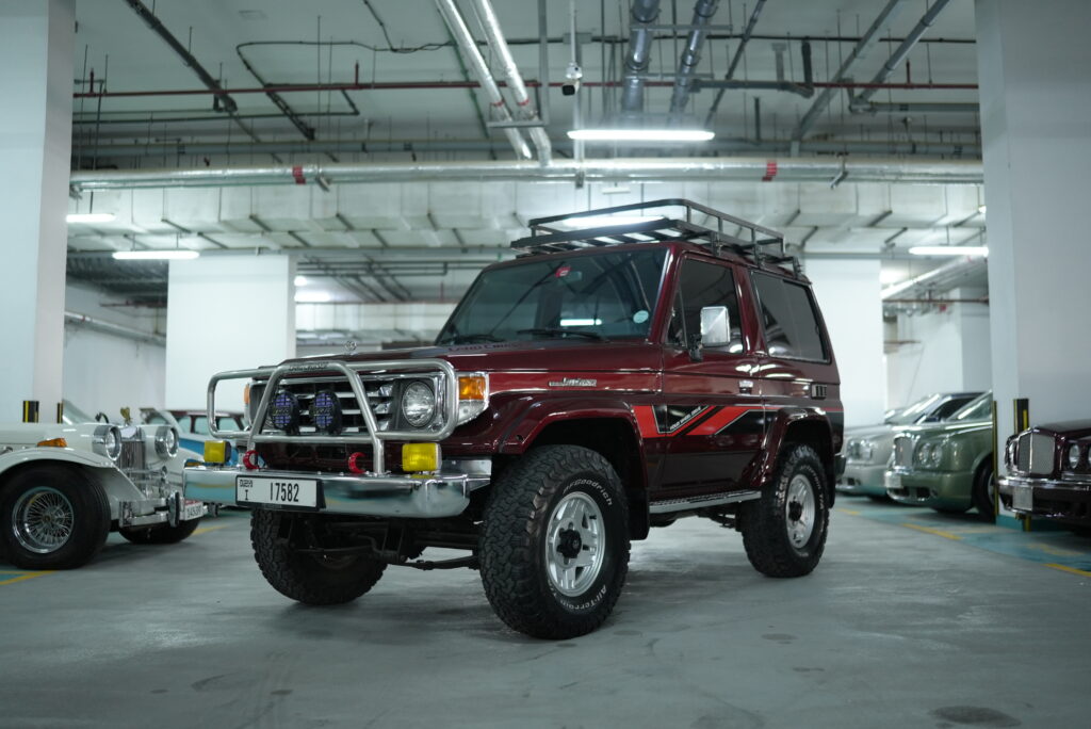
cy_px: 364
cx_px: 546
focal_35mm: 35
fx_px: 1061
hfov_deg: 54.4
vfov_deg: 37.9
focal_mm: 35
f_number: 1.4
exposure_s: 1/100
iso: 1000
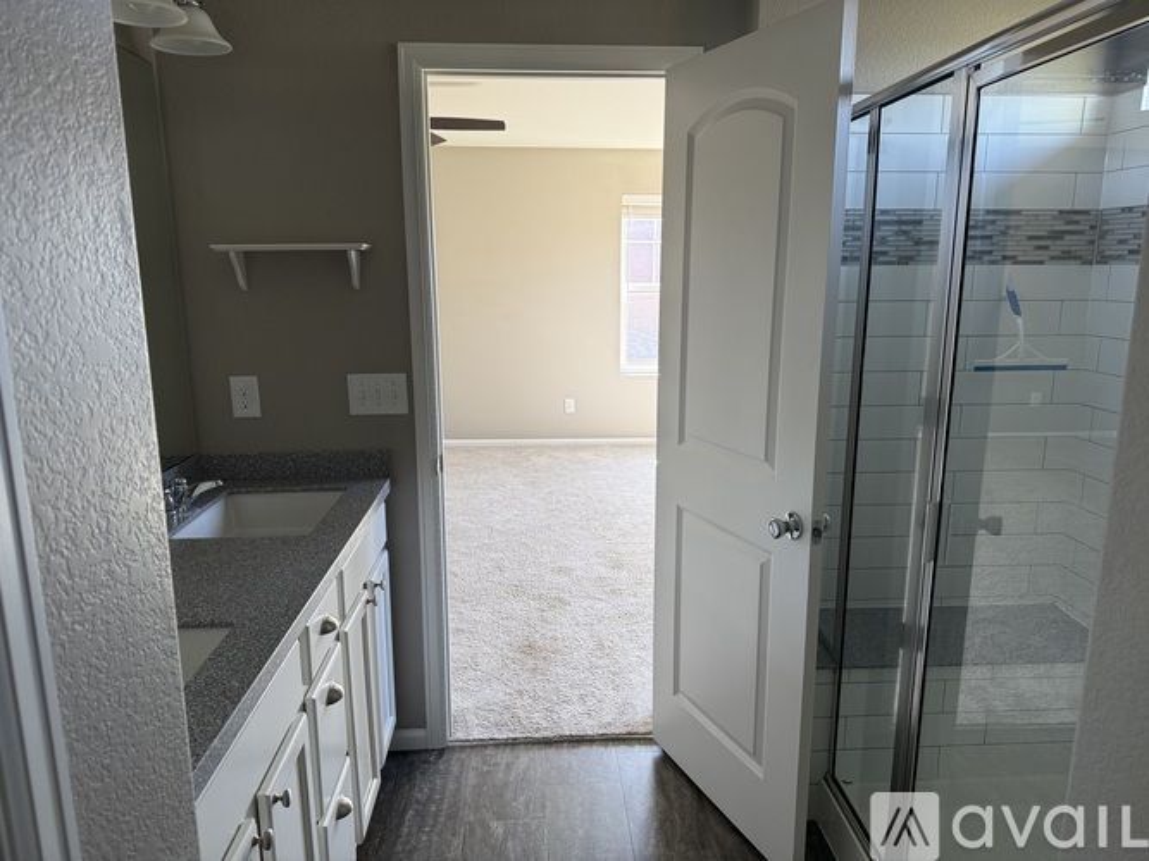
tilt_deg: -11.3
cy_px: 430
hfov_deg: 71.6
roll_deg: -0.1
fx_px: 796
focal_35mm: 24
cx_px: 574
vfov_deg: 56.8
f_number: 1.78
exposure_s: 1/121
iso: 160
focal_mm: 6.76
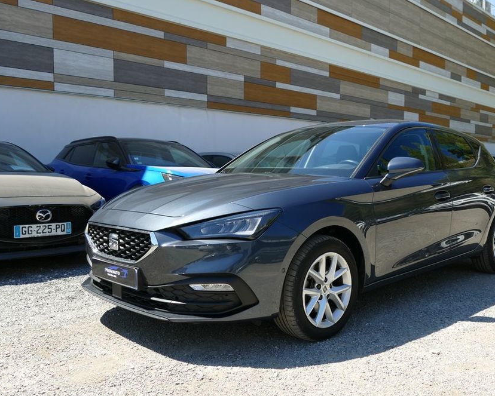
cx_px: 292
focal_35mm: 34
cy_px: 199
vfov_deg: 43.4
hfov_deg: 52.5
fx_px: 498
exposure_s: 1/800
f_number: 3
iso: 125
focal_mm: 10.85
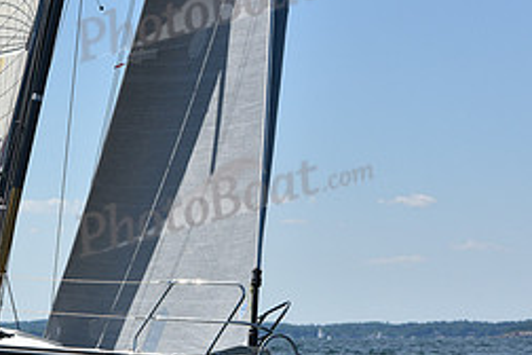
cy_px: 341
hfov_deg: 9.3
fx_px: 3236
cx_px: -32
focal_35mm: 219
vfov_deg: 6.3
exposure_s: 1/2000
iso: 250
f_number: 6.3
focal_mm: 95
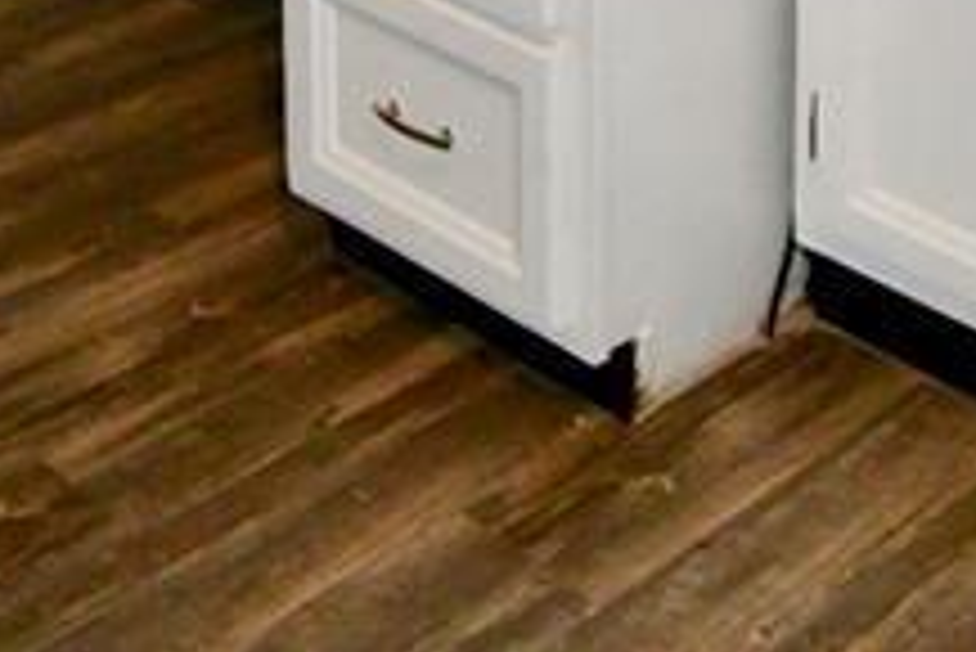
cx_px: 594
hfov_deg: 23.9
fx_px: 2306
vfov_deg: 12.2
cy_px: -998
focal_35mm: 85
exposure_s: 1/250
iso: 10000
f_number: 5
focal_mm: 16
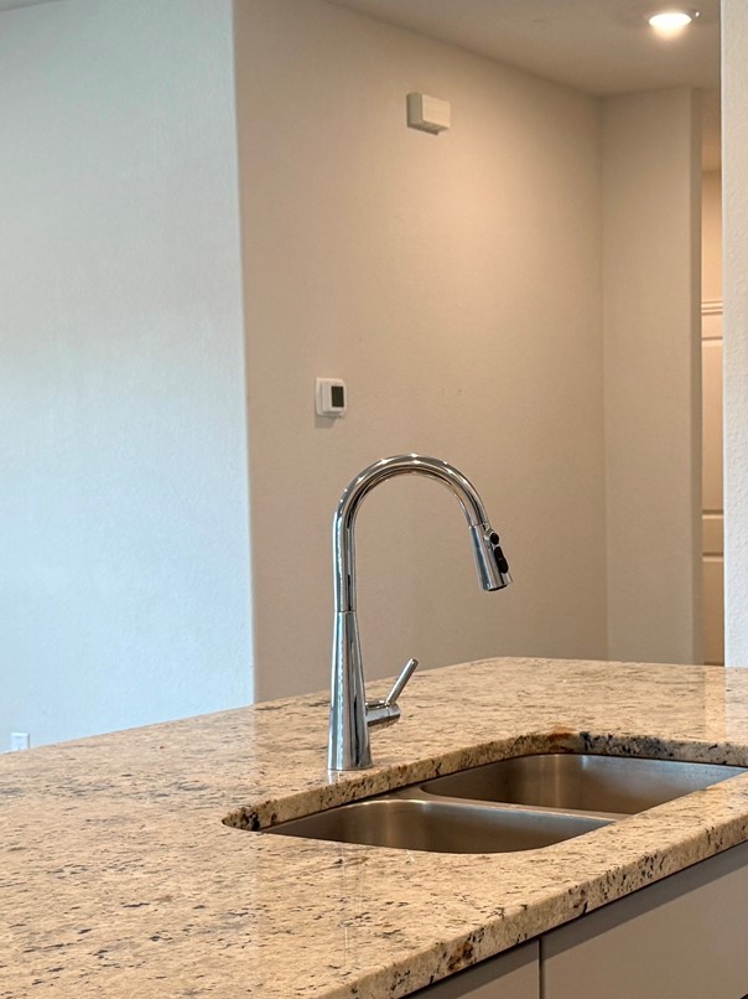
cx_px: 497
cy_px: 575
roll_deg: +1.2
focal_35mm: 61
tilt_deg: -2.8
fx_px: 1758
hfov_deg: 23.9
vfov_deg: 31.6
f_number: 1.78
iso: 160
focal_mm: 6.76
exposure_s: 1/120
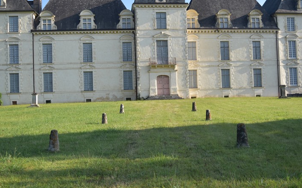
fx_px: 362
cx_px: 151
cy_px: 85
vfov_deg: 29.2
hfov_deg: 45.3
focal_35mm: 44
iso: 200
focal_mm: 20
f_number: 3.8
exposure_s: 1/1250
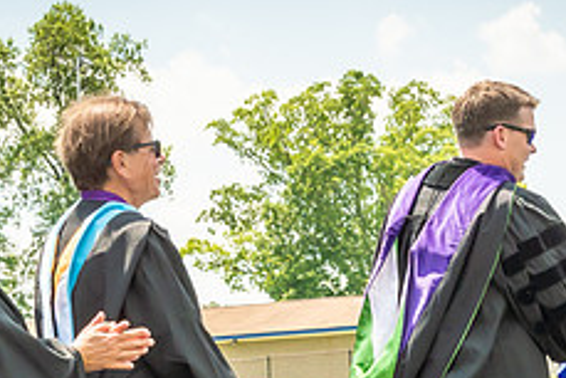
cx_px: 497
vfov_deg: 8.6
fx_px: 2501
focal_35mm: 159
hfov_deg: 12.8
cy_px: 318
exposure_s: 1/800
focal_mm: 32
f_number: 7.1
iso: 200
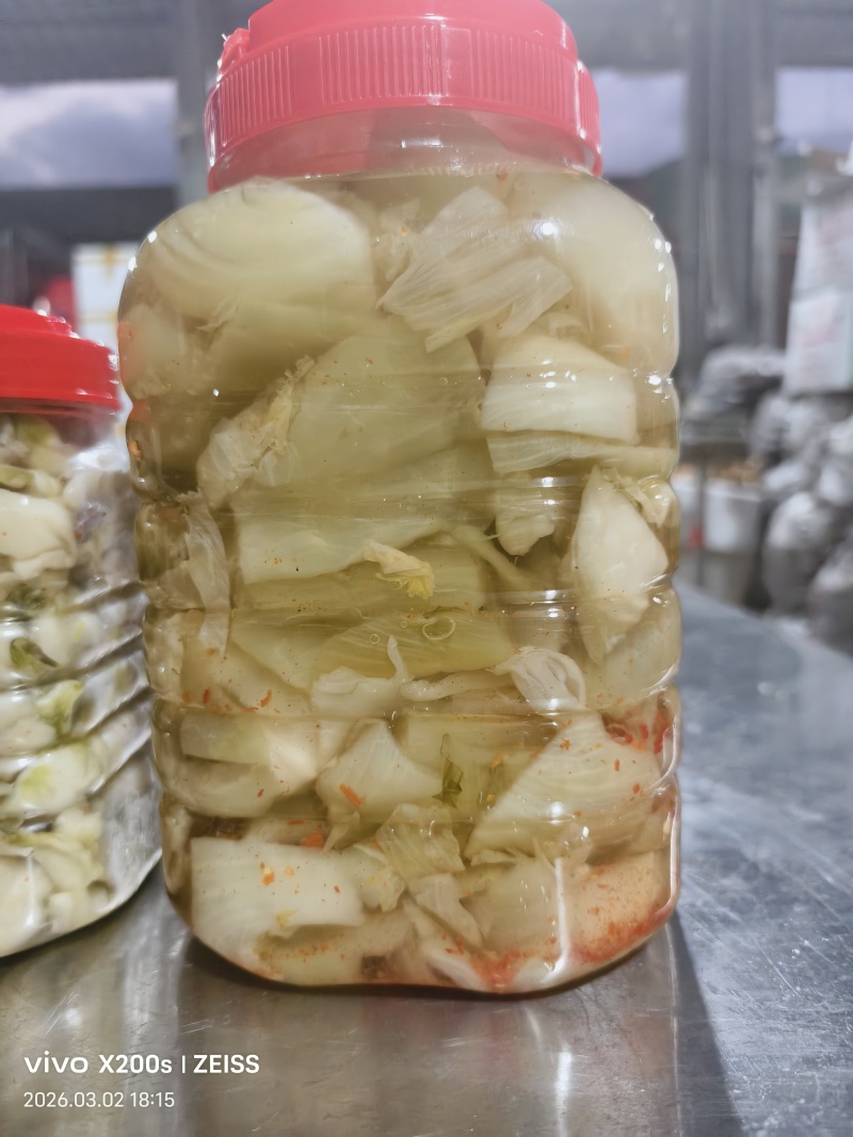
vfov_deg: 73.9
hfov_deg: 58.9
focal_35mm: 23
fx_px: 756
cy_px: 568
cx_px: 426
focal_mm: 5.6
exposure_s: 1/410
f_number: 1.57
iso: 3767
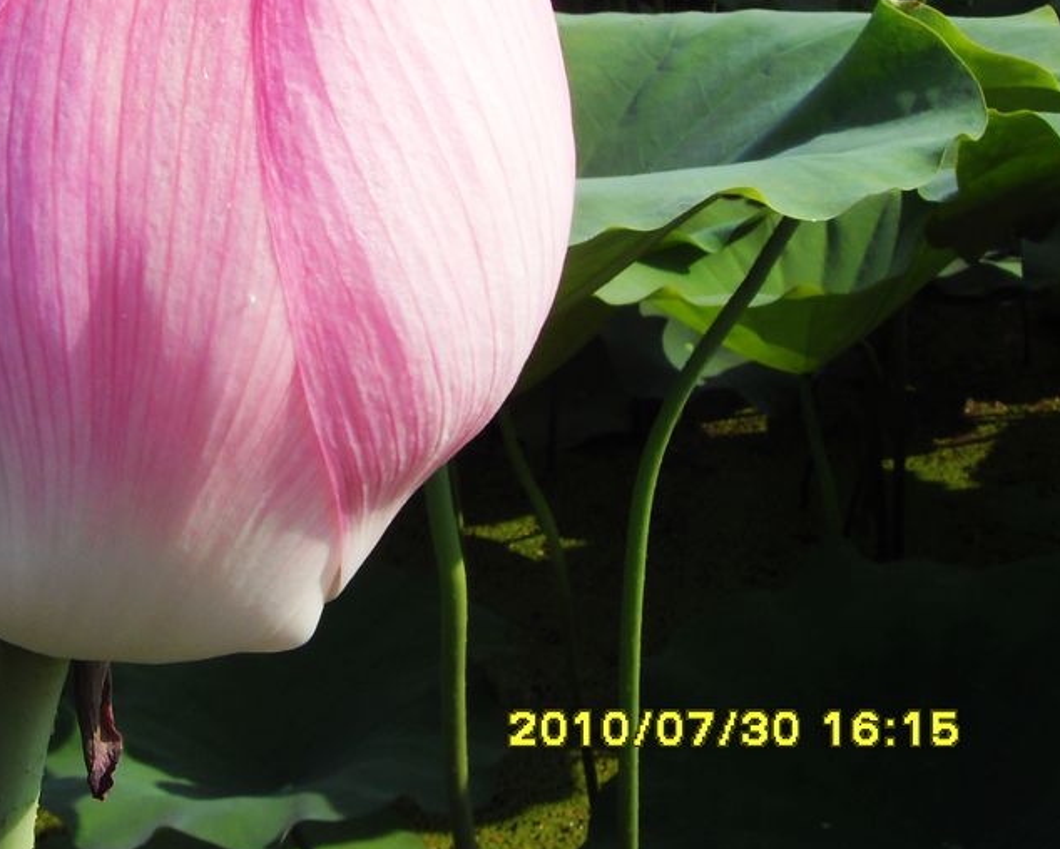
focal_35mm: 72
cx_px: 169
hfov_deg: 25.8
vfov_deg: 21.0
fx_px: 2260
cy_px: 137
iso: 80
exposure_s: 1/250
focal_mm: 6.6
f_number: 6.2
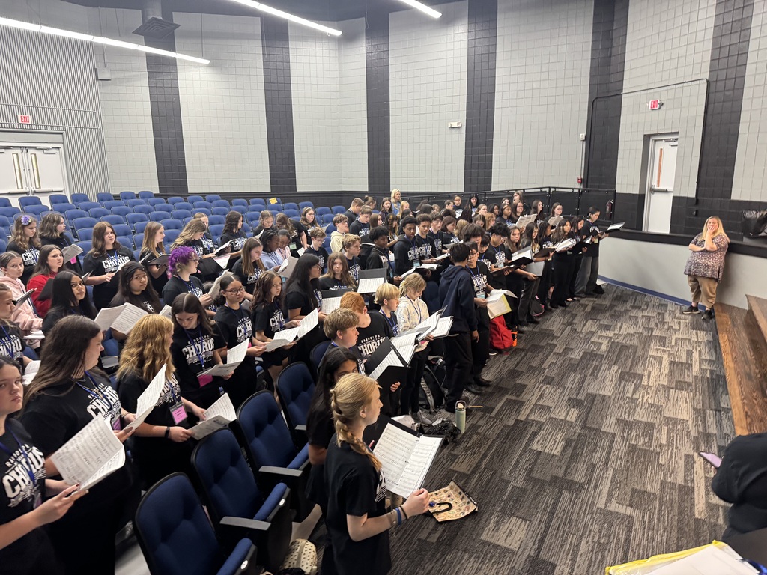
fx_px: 532
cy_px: 288
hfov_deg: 71.6
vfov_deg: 56.8
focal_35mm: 24
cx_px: 384
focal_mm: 6.76
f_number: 1.78
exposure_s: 1/60
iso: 400
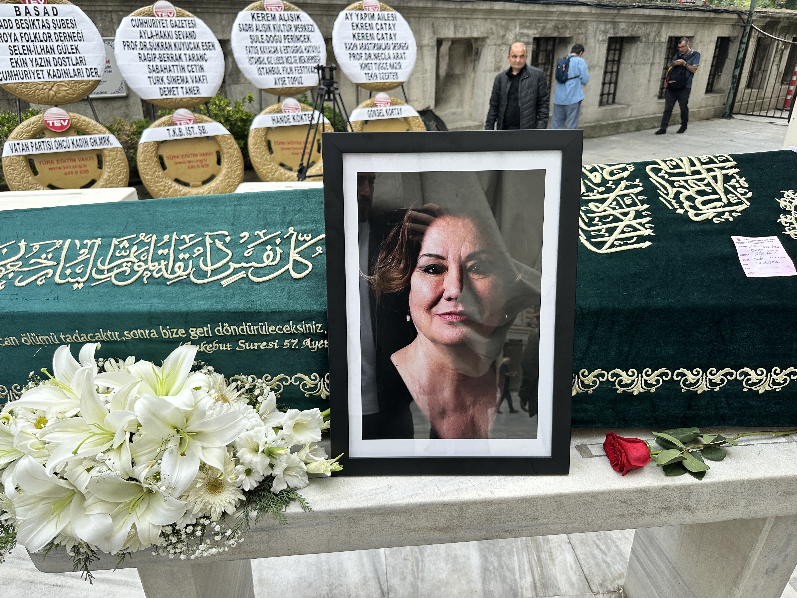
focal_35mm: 24
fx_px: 553
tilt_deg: -24.8
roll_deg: -0.1
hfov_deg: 71.6
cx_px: 398
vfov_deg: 56.8
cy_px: 299
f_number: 1.78
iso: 80
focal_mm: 6.86
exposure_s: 1/943
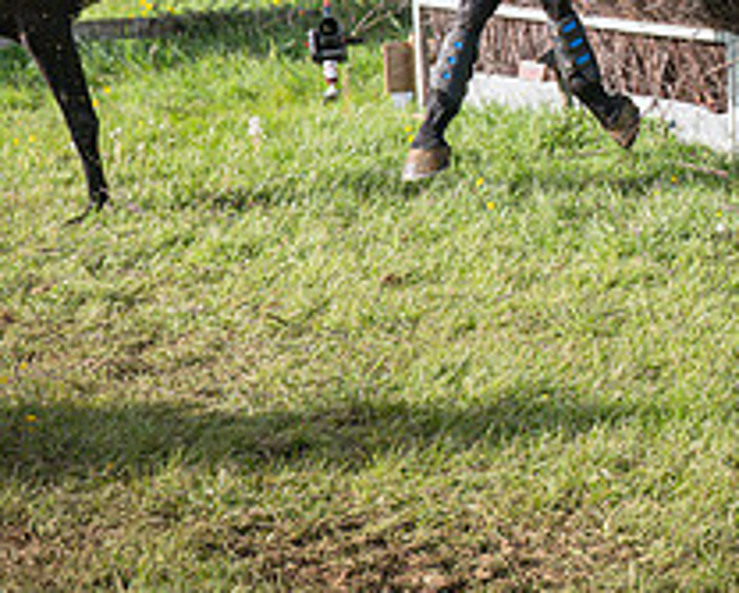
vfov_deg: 7.2
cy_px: -195
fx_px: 4665
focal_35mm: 213
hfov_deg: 9.0
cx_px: 634
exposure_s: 1/3200
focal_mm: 70
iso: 400
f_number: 4
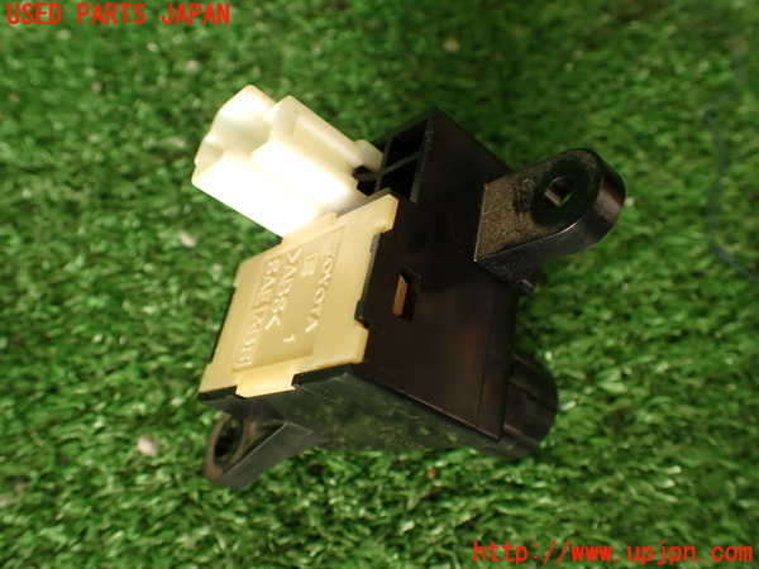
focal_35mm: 30
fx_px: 658
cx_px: 380
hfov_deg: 60.0
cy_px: 284
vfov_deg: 46.8
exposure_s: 1/60
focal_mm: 5.4
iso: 100
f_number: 2.3
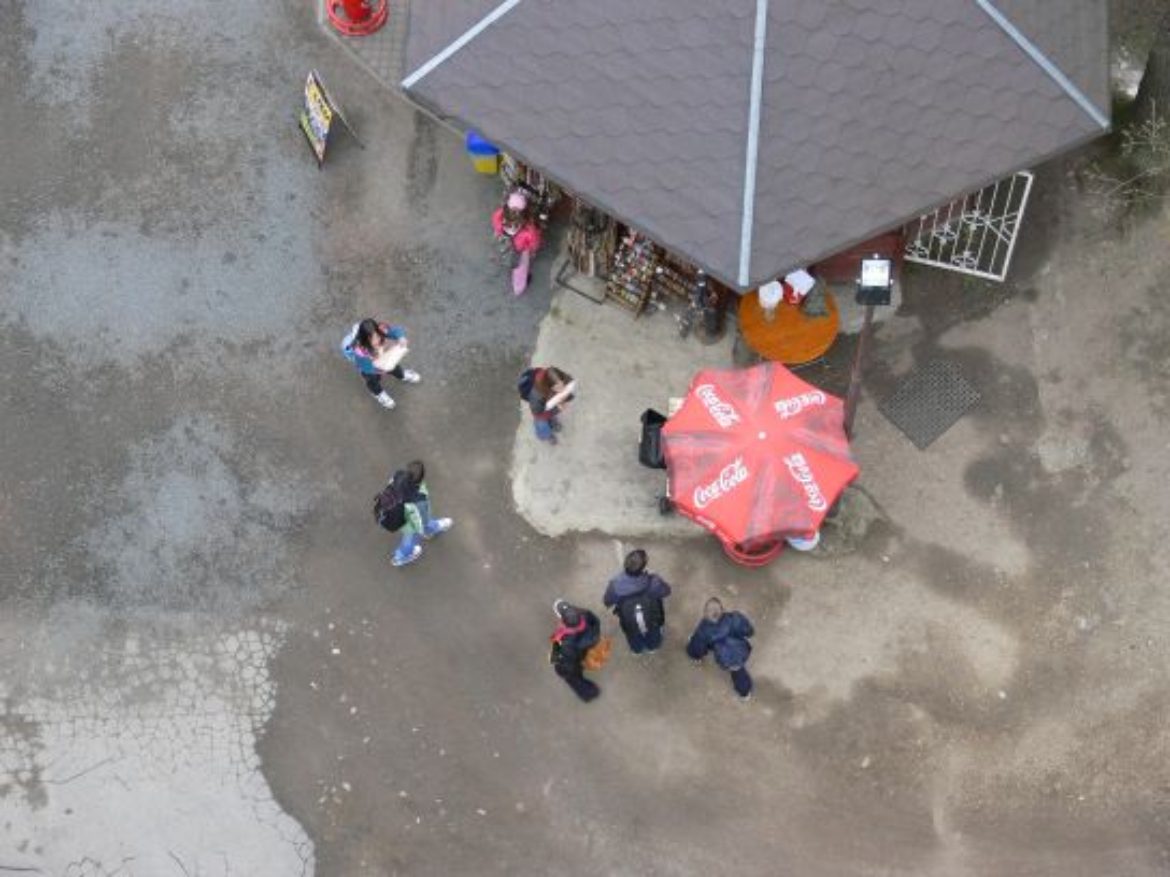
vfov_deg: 16.6
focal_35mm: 89
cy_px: 438
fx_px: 3008
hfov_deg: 22.0
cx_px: 585
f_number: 4
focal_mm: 18.7
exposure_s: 1/100
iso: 100
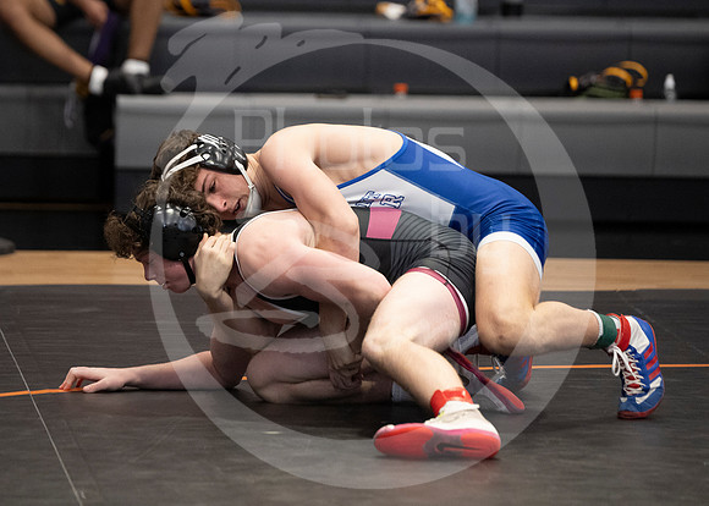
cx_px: 281
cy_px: 154
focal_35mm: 290
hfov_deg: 6.9
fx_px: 5845
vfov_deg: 5.0
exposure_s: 1/1000
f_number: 2.8
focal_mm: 190
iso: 3200
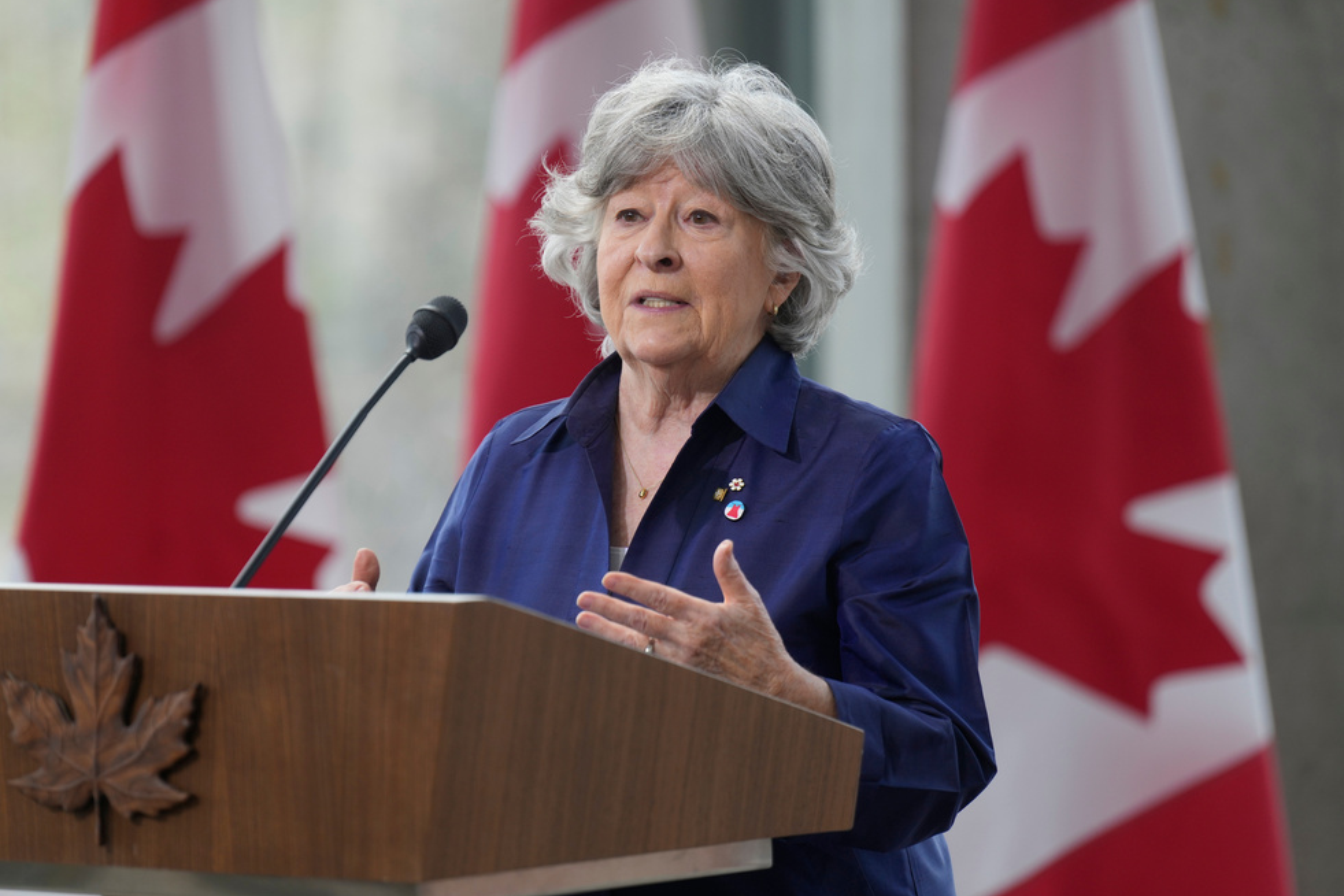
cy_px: 437
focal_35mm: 263
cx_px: 658
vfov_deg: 5.2
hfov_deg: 7.8
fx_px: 9818
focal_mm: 252
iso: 400
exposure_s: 1/500
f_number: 4
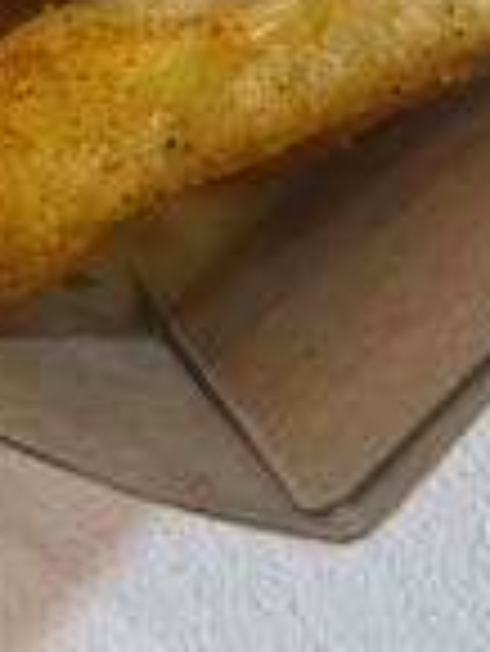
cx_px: -31
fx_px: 2167
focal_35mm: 115
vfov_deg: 14.7
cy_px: -571
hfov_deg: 12.7
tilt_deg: -51.9
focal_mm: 5.1
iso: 100
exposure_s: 1/50
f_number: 1.6
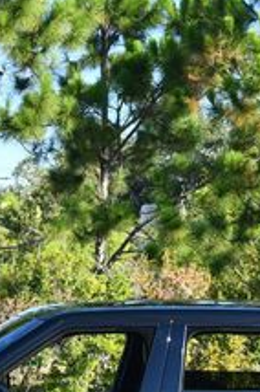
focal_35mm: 168
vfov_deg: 12.2
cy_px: 348
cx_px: 66
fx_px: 1826
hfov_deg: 8.1
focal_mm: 28
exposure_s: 1/250
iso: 200
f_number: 6.3
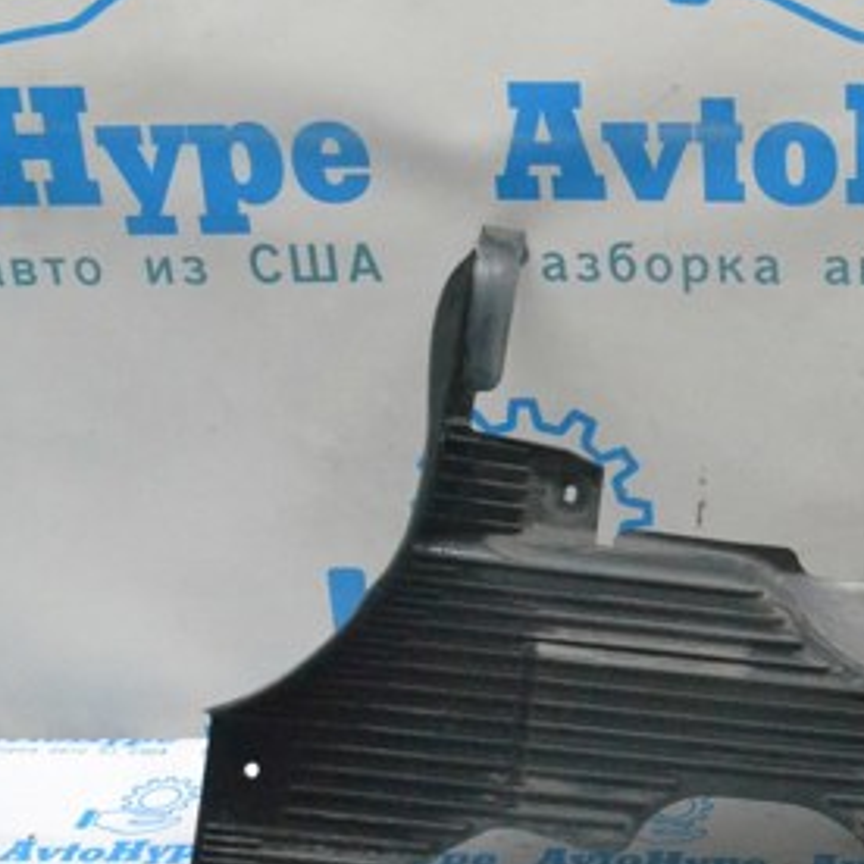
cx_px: 914
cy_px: 504
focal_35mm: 71
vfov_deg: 24.3
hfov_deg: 23.1
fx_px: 2005
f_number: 10
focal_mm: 24
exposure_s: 1/160
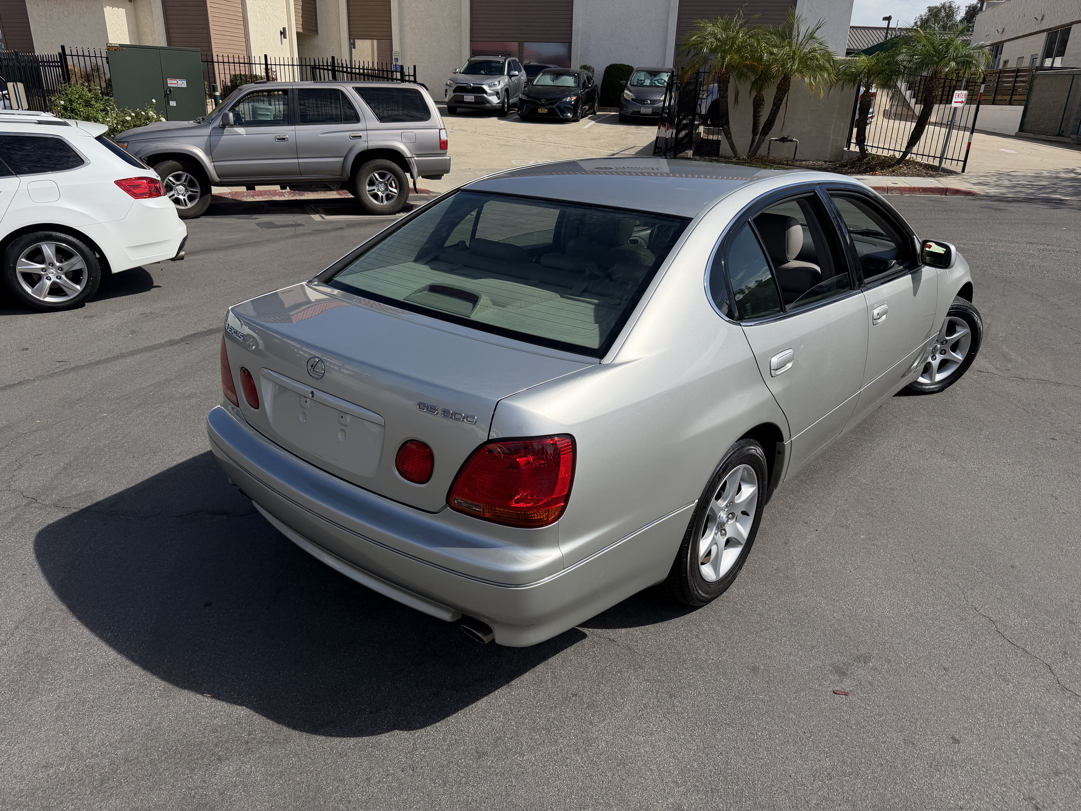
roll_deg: -1.7
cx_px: 540
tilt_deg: -21.6
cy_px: 406
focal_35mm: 24
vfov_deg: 56.8
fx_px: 749
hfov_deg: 71.6
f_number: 1.78
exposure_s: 1/10309
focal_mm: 6.76
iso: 100
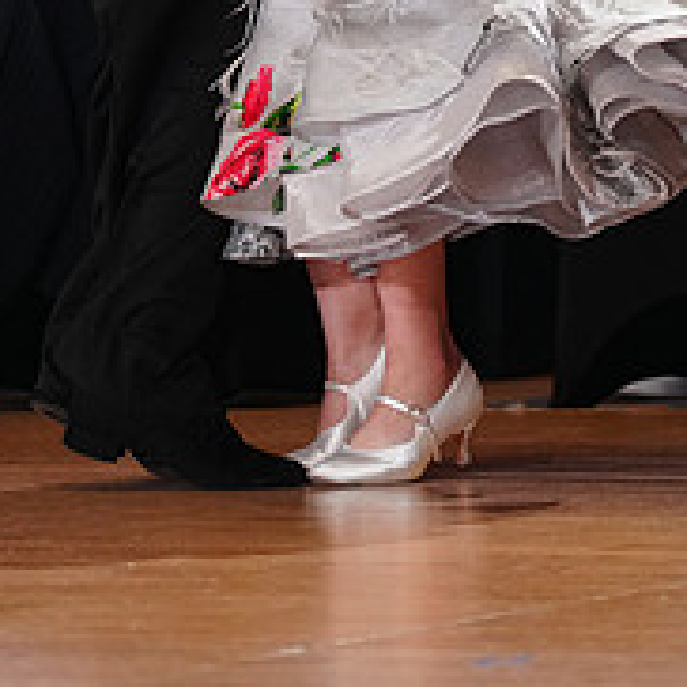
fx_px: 12192
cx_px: 432
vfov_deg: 3.2
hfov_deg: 3.2
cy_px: -268
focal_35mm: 543
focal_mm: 200
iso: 2500
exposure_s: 1/500
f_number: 3.2
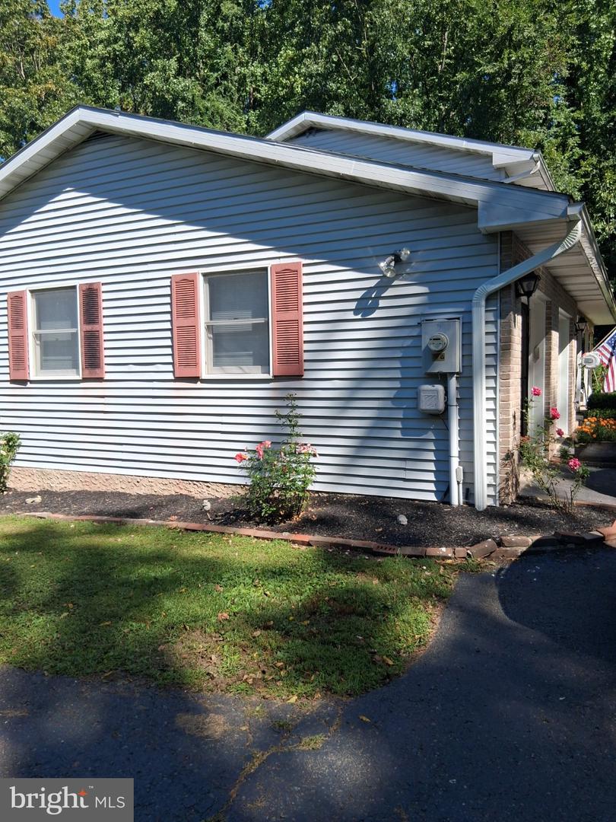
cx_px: 308
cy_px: 411
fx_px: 617
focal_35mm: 26
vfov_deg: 67.3
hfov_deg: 53.1
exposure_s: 1/489
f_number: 1.8
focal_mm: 3.98
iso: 25
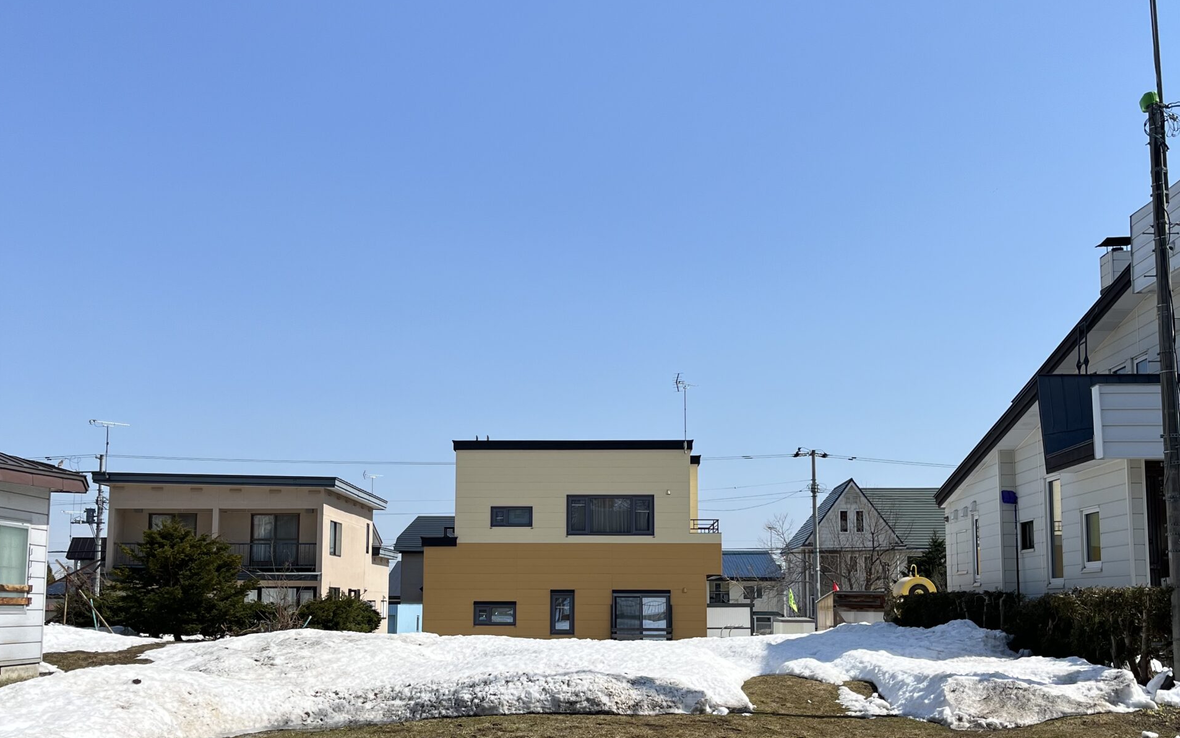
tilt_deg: +5.9
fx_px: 1190
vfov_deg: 34.2
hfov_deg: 52.7
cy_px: 479
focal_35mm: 37
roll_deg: -0.2
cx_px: 588
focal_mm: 5.1
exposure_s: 1/6173
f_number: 1.6
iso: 50
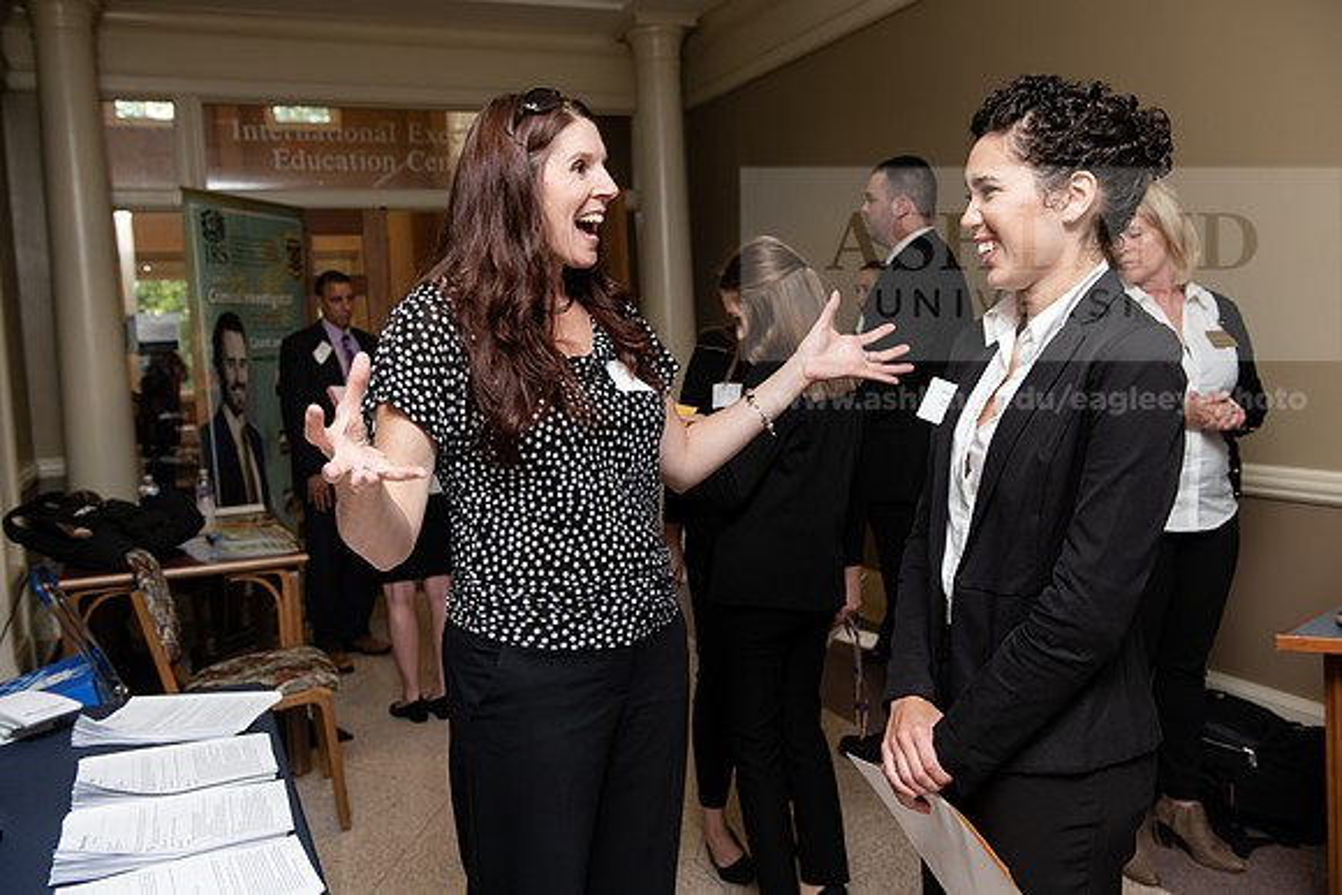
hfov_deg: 55.8
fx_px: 1268
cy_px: 448
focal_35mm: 34
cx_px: 671
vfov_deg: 38.9
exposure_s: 1/160
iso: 500
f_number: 4.5
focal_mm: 34
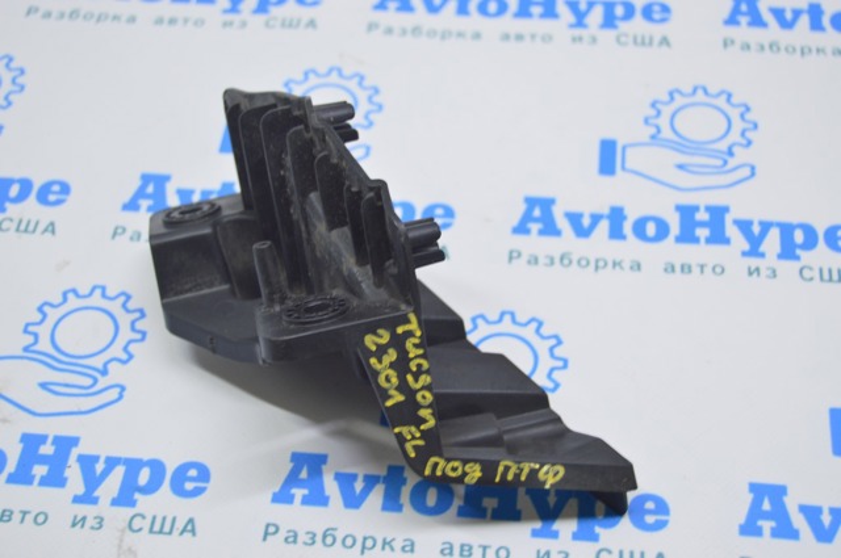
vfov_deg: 21.5
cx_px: 420
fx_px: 1470
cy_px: 279
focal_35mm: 63
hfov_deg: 31.9
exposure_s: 1/20
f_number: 5.6
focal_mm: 42
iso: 400
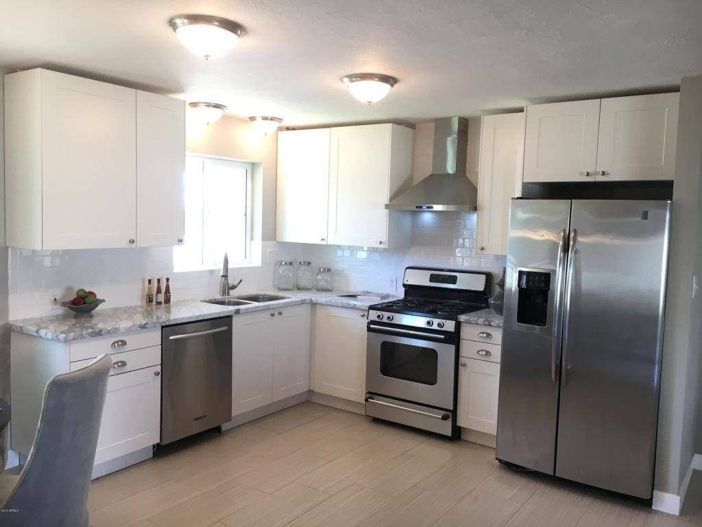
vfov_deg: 48.2
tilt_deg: -3.5
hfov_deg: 61.7
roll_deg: -0.5
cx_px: 351
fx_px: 588
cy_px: 264
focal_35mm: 29
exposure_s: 1/30
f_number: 2.2
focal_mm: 4.15
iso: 50
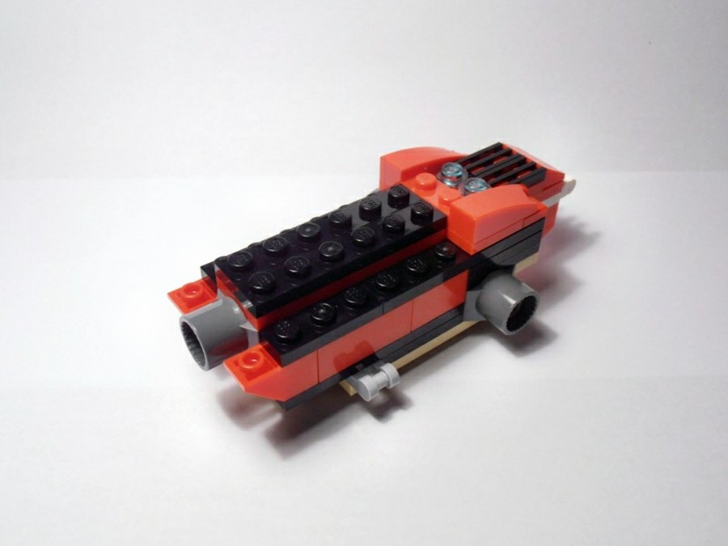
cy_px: 273
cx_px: 364
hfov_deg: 50.1
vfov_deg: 38.7
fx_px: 778
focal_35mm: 37
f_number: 3.9
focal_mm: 6.61
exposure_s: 1/40
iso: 80
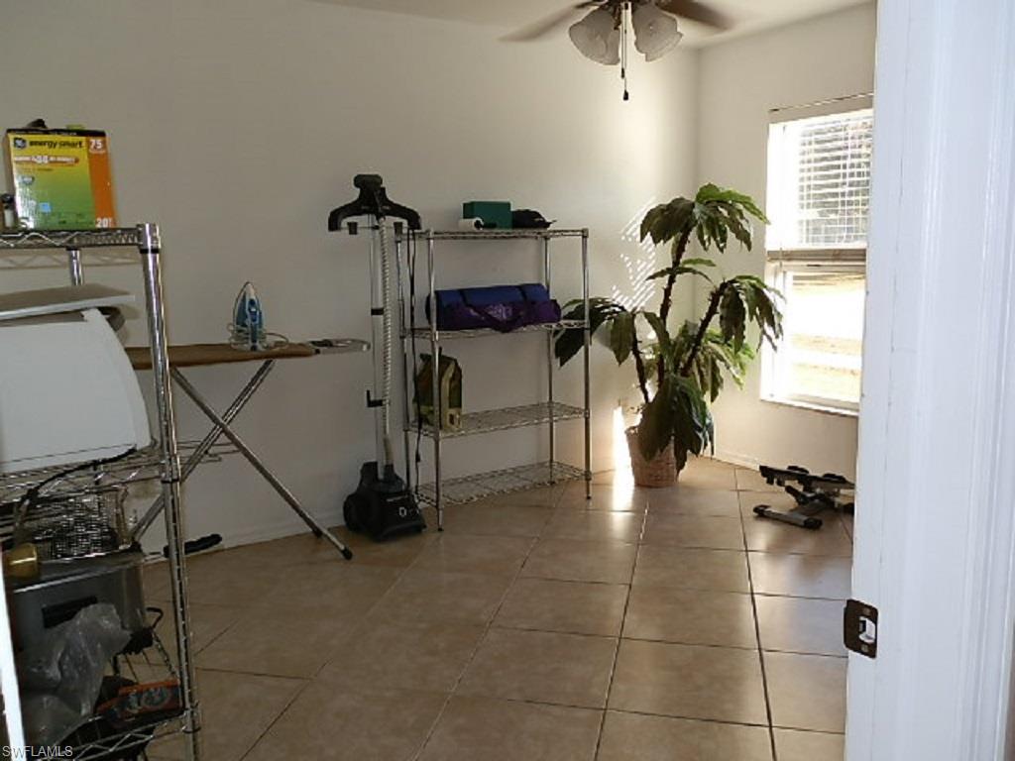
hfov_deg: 63.4
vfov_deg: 49.7
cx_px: 508
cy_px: 380
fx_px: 821
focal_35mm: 28
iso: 64
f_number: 3.1
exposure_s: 1/80
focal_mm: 5
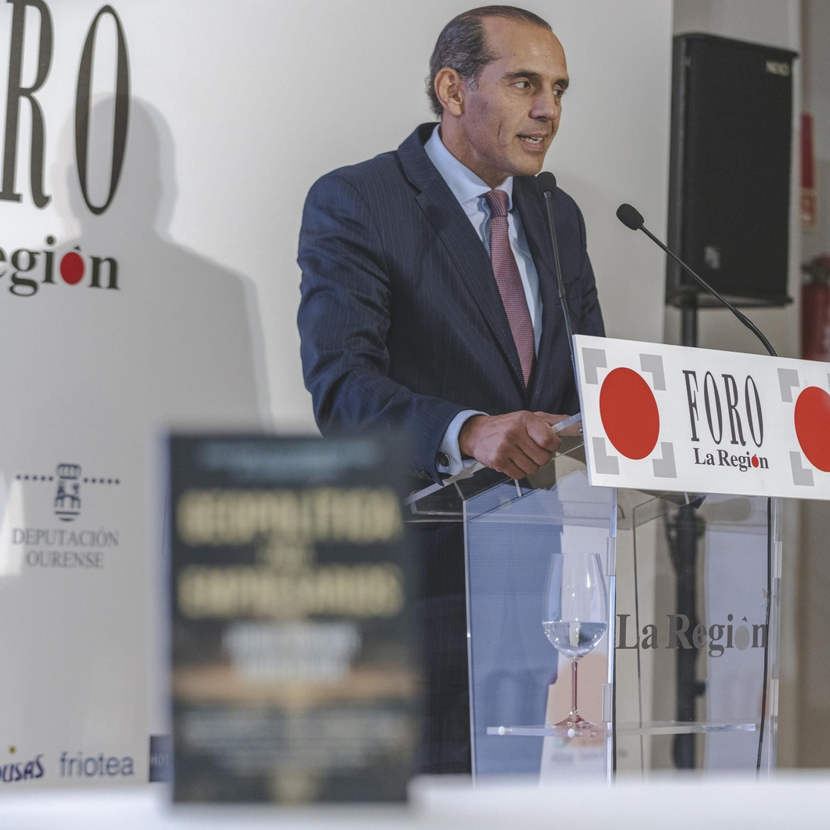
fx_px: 3310
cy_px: 414
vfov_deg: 14.3
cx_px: 545
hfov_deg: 14.3
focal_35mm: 122
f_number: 3.2
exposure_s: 1/500
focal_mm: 95
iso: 2000
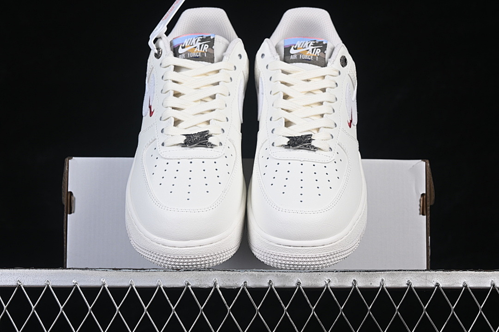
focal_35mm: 75
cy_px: 166
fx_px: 1040
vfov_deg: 18.2
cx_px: 250
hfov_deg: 27.0
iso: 160
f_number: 8
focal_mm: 50
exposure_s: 1/80
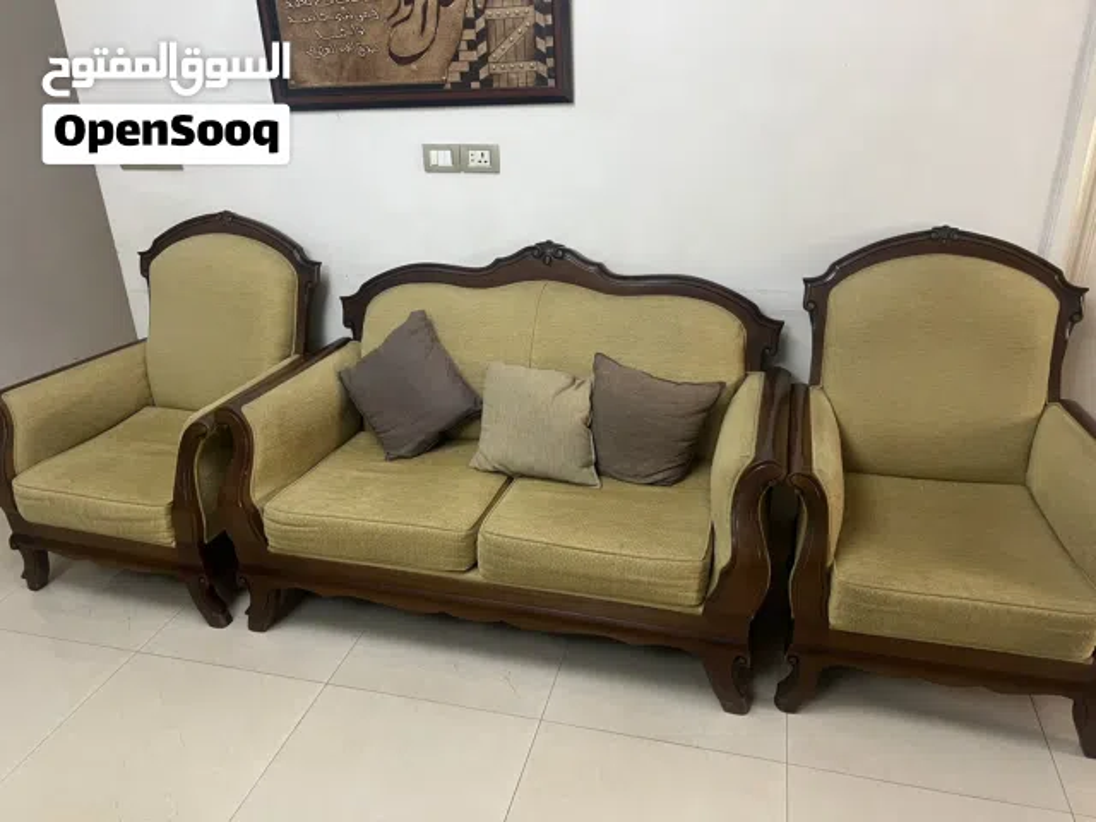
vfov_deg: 53.1
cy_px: 411
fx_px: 823
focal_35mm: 26
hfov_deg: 67.3
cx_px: 548
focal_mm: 5.7
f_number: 1.5
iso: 200
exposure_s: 1/50
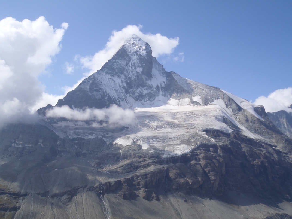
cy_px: 110
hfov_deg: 44.8
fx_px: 354
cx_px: 146
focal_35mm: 42
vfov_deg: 34.3
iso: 80
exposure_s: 1/500
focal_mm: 7.57
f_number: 5
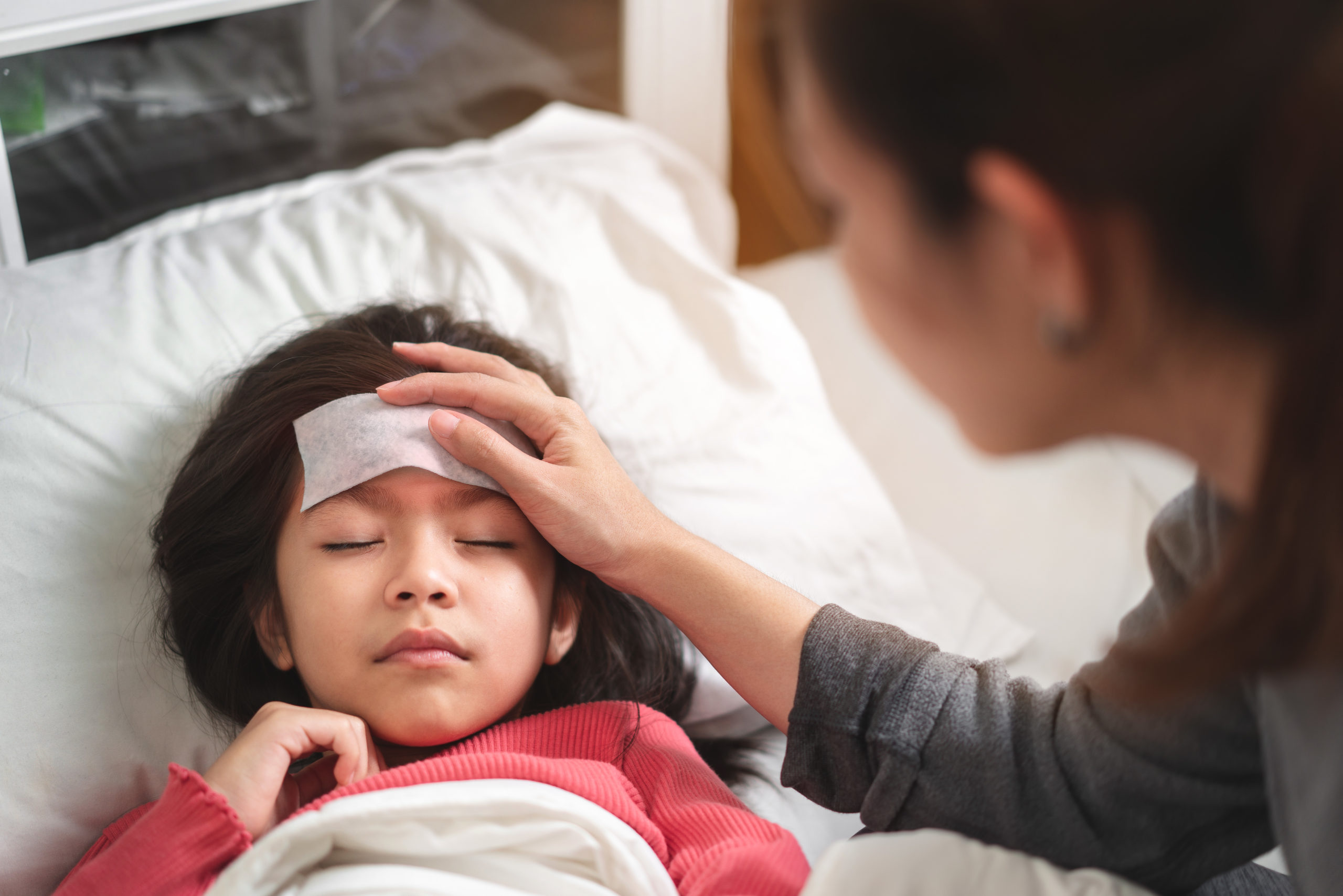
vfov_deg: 24.6
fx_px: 2052
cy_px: 448
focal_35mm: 55
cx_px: 672
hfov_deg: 36.2
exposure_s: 1/100
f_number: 1.8
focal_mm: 55
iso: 100
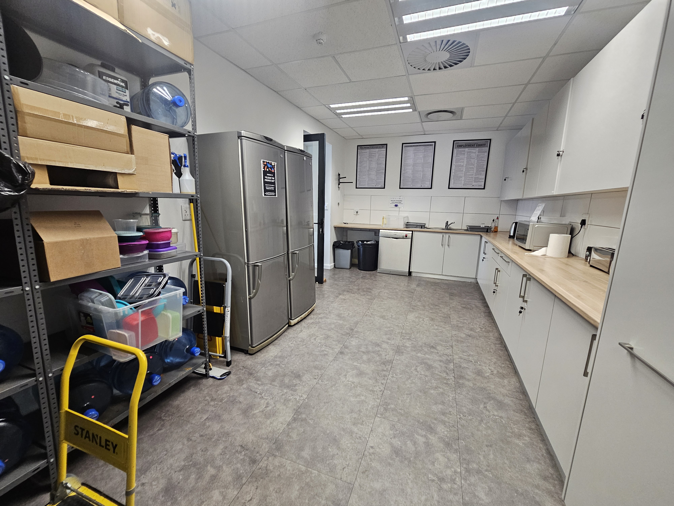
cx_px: 337
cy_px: 253
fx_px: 253
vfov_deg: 89.9
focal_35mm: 13
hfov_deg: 106.2
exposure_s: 1/50
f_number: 2.2
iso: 200
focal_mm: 2.2
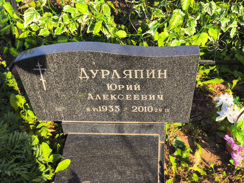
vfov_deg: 29.1
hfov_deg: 38.2
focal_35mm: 50
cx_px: 122
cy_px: 92
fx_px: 353
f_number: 1.7
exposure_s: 1/772
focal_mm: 4.71
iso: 50
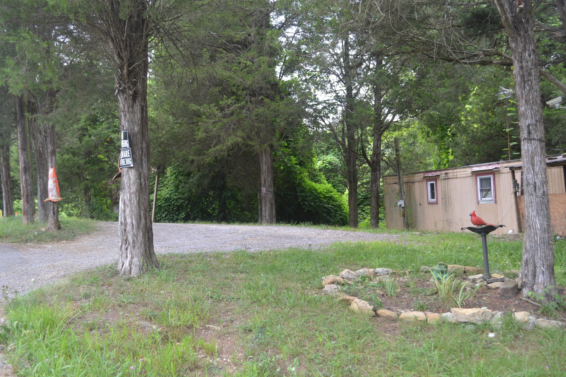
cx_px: 283
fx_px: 566
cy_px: 188
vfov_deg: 36.9
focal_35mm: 36
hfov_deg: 53.1
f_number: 5.6
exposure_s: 1/125
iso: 320
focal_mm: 24
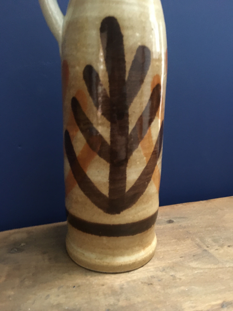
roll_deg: -0.7
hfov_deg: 48.2
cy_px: 156
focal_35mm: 29
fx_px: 260
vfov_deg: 61.7
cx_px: 116
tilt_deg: -13.0
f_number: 2.2
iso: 400
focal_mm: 4.15
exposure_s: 1/17
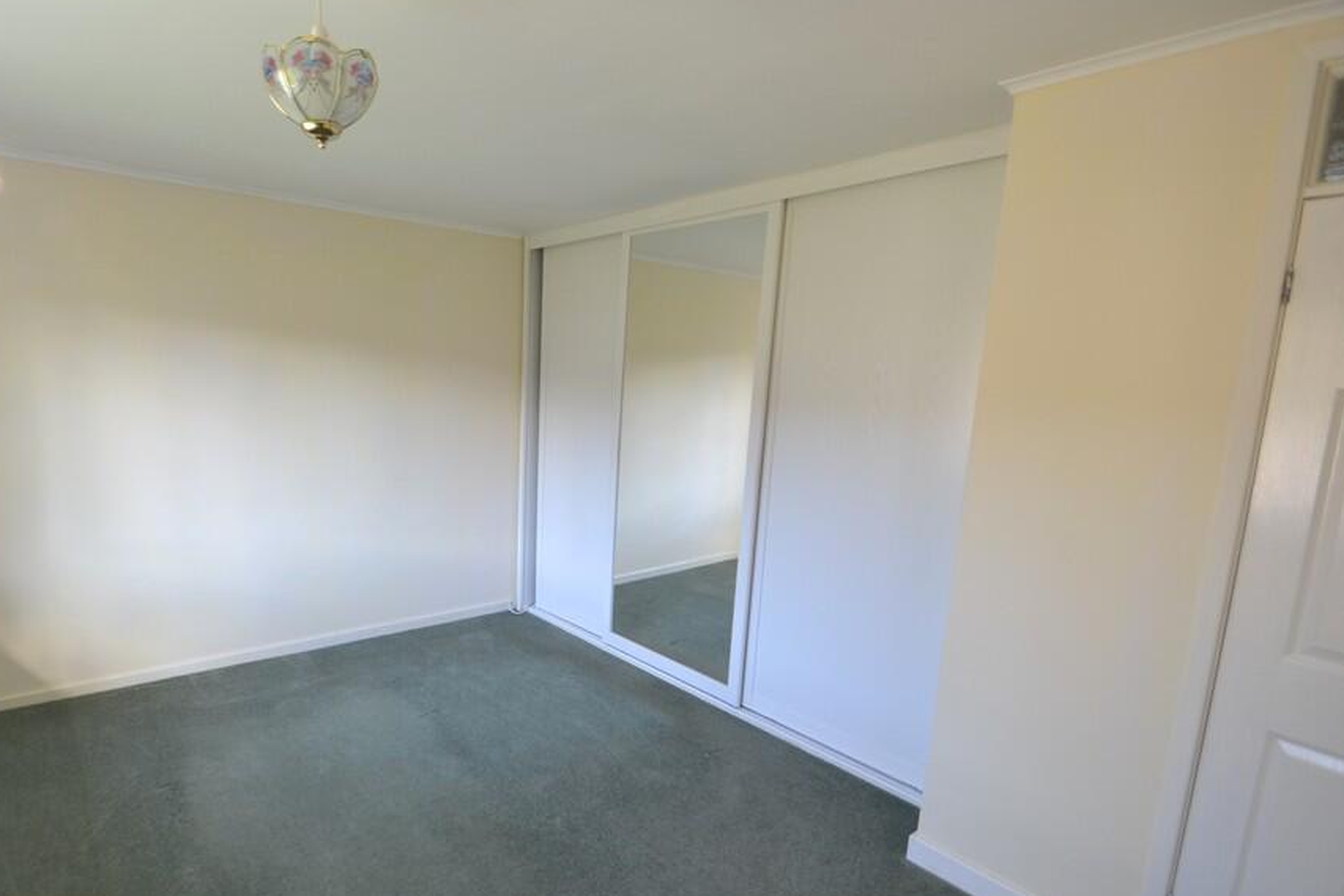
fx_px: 672
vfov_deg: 67.4
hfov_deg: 89.2
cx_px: 559
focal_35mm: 18
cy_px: 472
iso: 400
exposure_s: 1/60
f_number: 4
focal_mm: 10
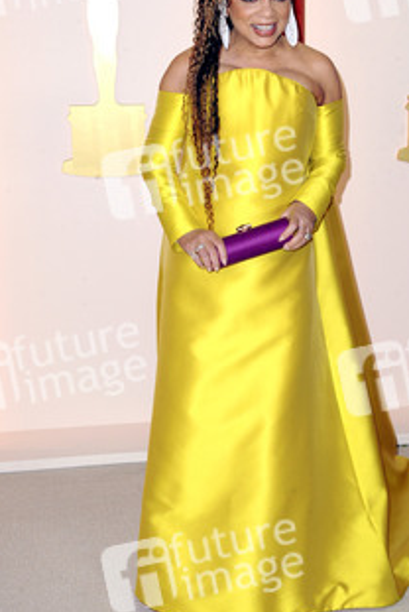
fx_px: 1224
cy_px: 272
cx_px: 261
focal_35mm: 72
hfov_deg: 18.9
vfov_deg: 28.0
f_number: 7.1
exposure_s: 1/200
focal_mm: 56
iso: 1600
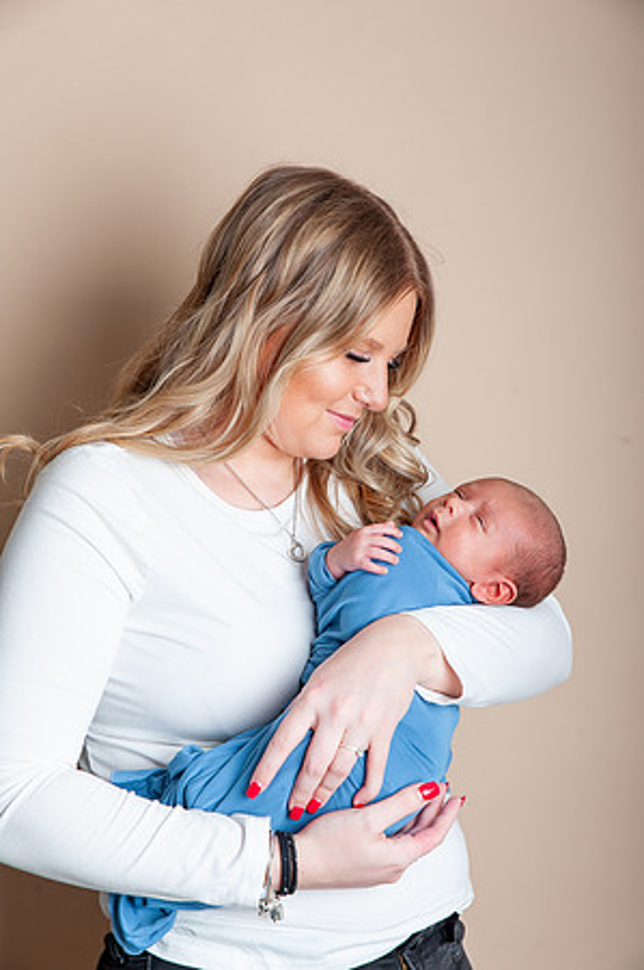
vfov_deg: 28.9
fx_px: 1883
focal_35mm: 70
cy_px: 485
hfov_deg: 19.4
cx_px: 322
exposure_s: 1/200
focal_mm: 70
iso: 400
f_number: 9
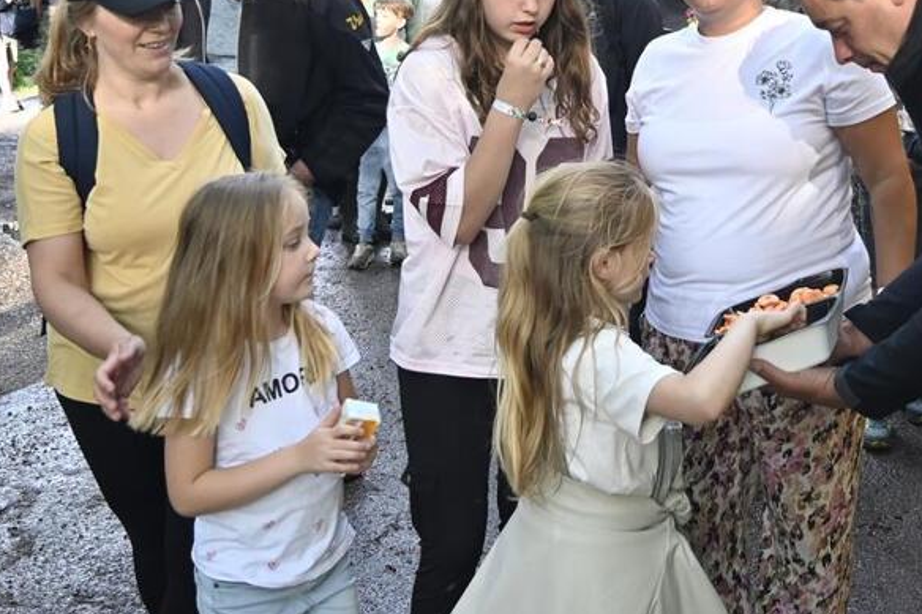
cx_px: 699
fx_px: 1306
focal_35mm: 51
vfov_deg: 26.2
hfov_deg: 37.9
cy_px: 160
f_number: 3.5
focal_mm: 20
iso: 450
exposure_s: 1/125
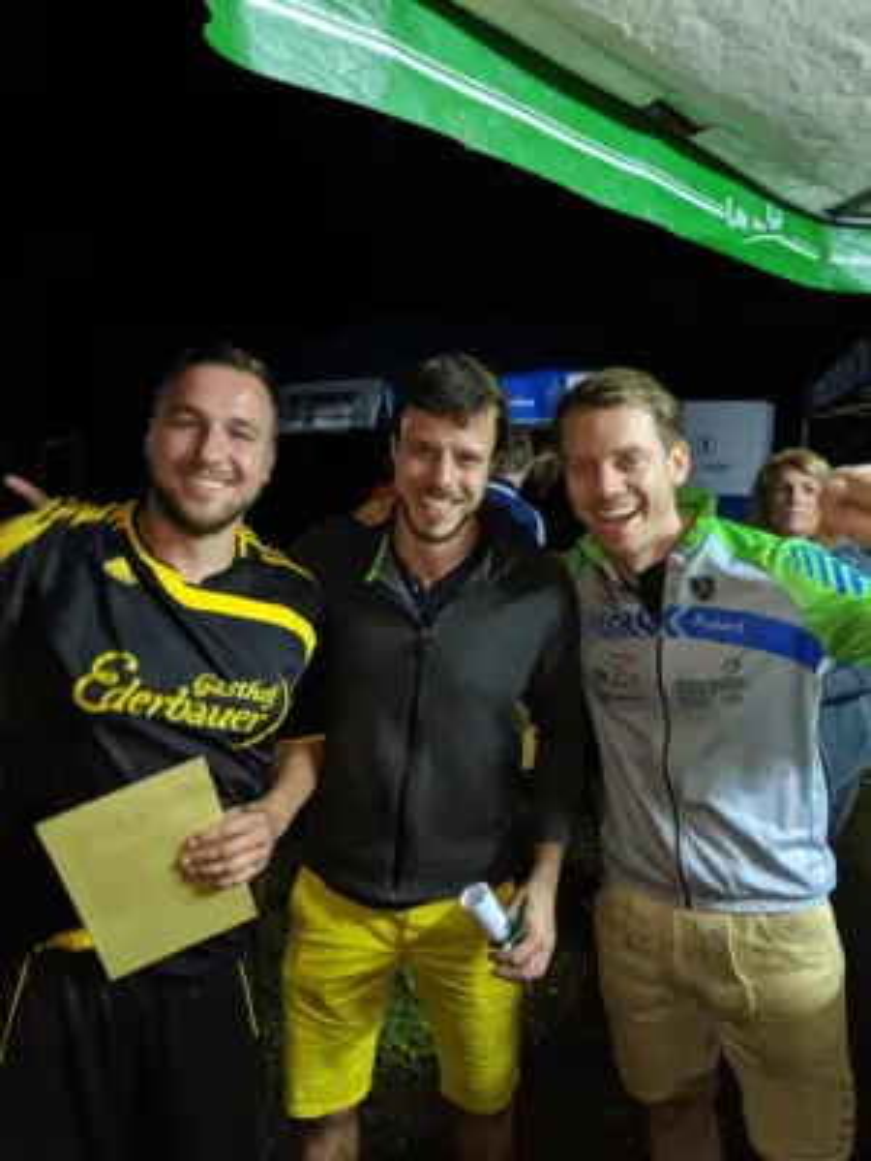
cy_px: 580
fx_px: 906
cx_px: 436
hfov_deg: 51.4
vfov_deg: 65.3
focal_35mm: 27
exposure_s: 1/20
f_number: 1.8
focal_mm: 4.44
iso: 710
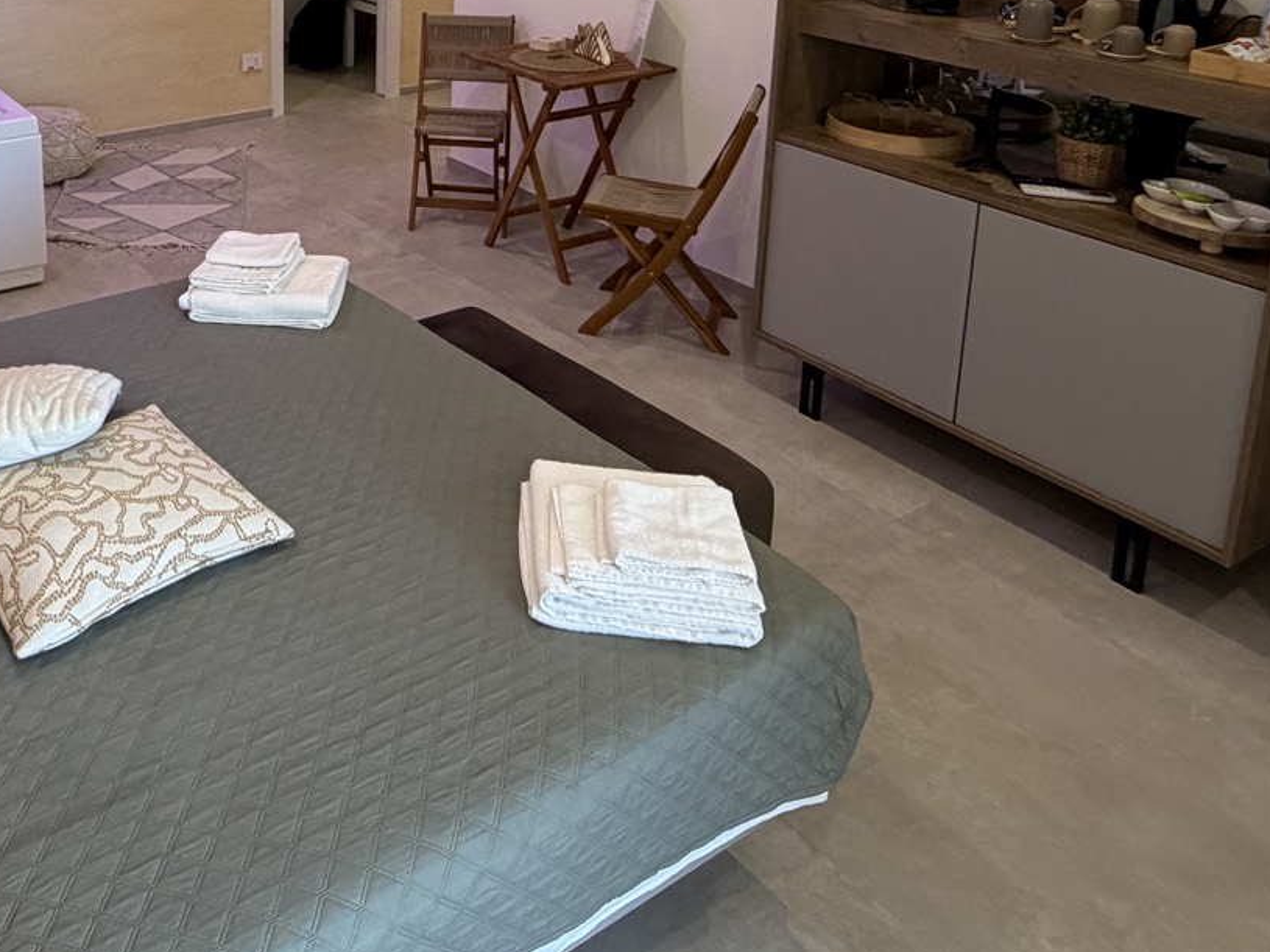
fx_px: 1211
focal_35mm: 33
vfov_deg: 38.2
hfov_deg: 52.3
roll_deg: +0.1
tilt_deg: -11.3
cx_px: 279
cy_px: 2
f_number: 2.2
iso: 250
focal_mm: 2.22
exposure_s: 1/100
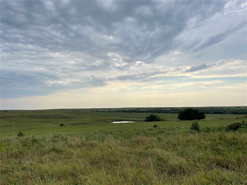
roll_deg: +1.9
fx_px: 186
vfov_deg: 53.1
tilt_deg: +4.0
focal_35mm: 26
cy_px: 92
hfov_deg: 67.3
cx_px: 124
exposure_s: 1/5814
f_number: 1.6
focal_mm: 4.2
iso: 50
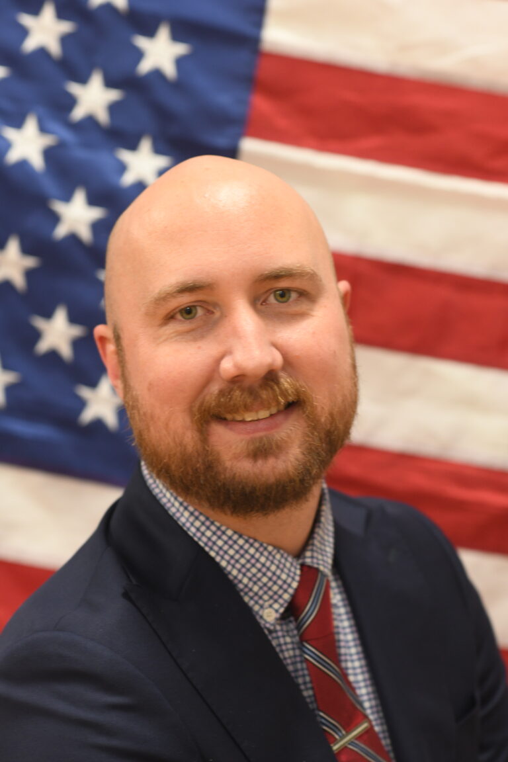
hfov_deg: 16.1
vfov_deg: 23.9
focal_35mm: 85
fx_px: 1799
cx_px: 254
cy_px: 381
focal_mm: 85
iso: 1250
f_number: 4
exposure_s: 1/60
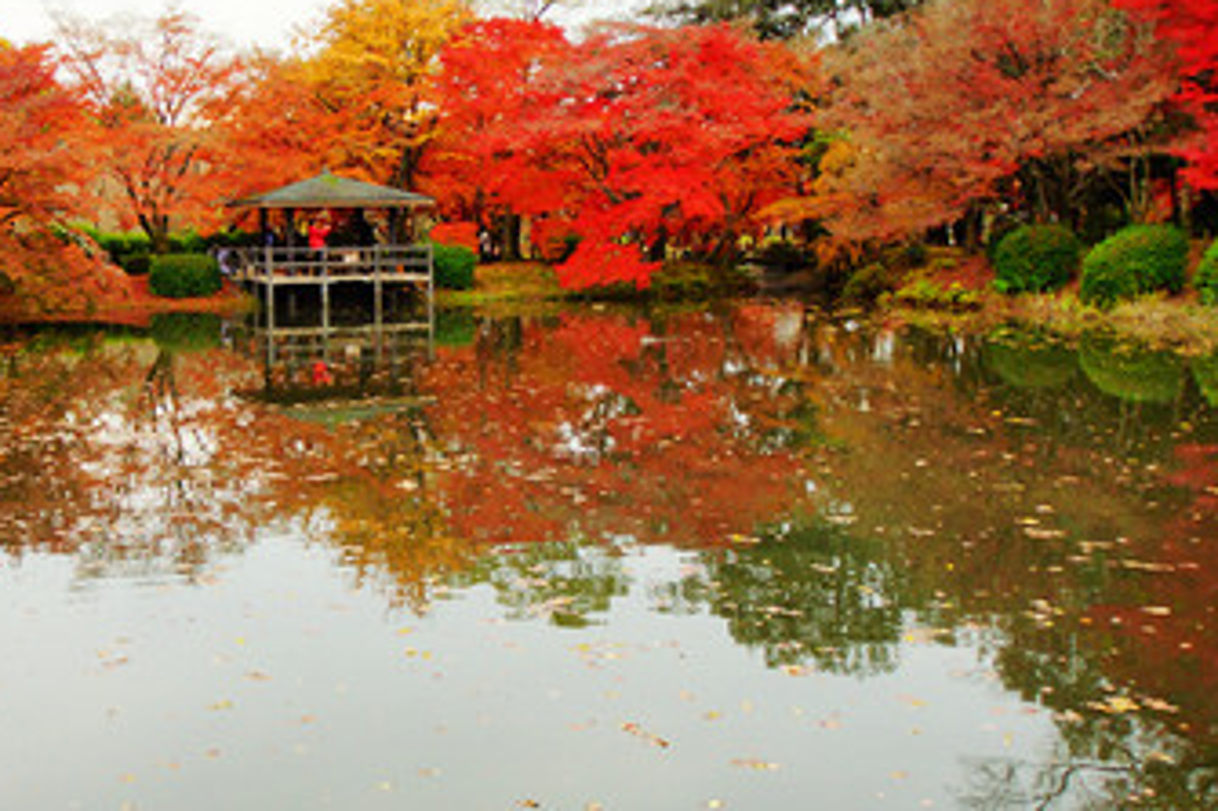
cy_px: 385
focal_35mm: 43
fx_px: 1454
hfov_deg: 44.8
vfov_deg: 31.2
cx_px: 404
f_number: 5.6
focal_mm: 16
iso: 100
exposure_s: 1/125
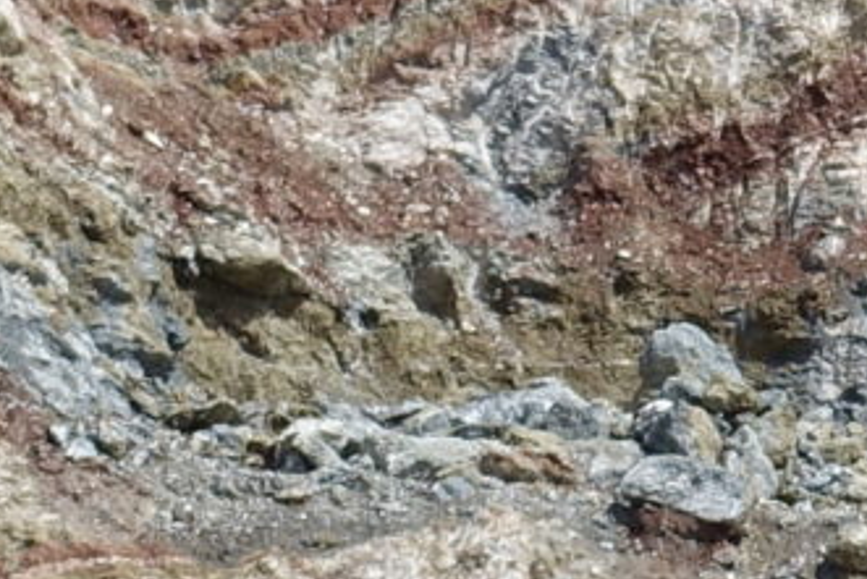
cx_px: 2124
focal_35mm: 518
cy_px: -33
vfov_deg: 2.7
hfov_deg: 3.9
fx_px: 12480
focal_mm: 24.47
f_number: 5.6
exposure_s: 1/640
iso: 125
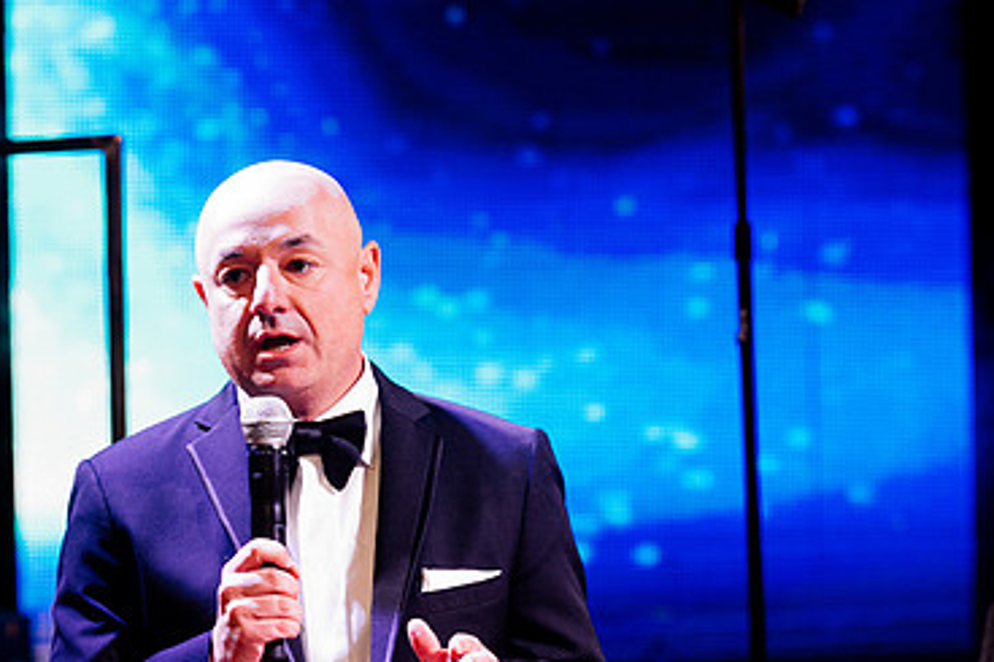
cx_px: 505
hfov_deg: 9.7
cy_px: 458
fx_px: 5878
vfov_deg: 6.4
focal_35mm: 213
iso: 2000
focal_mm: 135
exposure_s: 1/200
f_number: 4
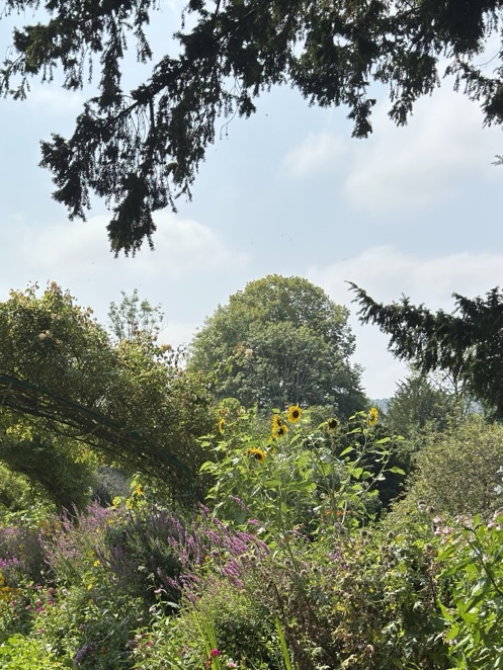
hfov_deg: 24.7
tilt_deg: -1.7
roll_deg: +0.0
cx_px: 70
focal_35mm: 58
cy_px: 493
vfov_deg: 32.7
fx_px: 1123
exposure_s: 1/4292
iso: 64
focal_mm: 6.76
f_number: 1.78
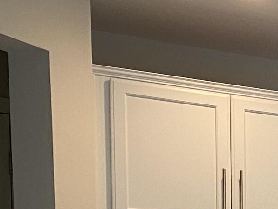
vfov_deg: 10.3
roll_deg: -0.1
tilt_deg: -3.6
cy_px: 423
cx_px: 695
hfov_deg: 11.7
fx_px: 1069
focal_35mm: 133
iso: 80
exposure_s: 1/60
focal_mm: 4.25
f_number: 1.8
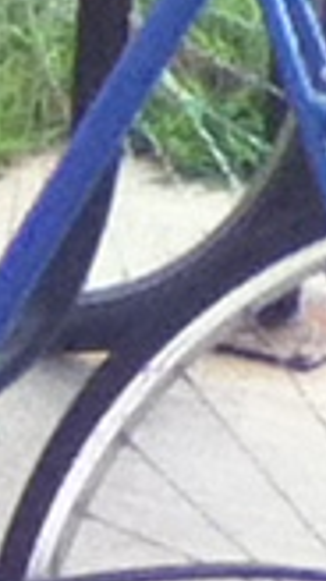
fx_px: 3141
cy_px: 765
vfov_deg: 10.3
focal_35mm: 204
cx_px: -858
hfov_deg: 5.4
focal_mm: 3.85
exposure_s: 1/377
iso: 80
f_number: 2.4
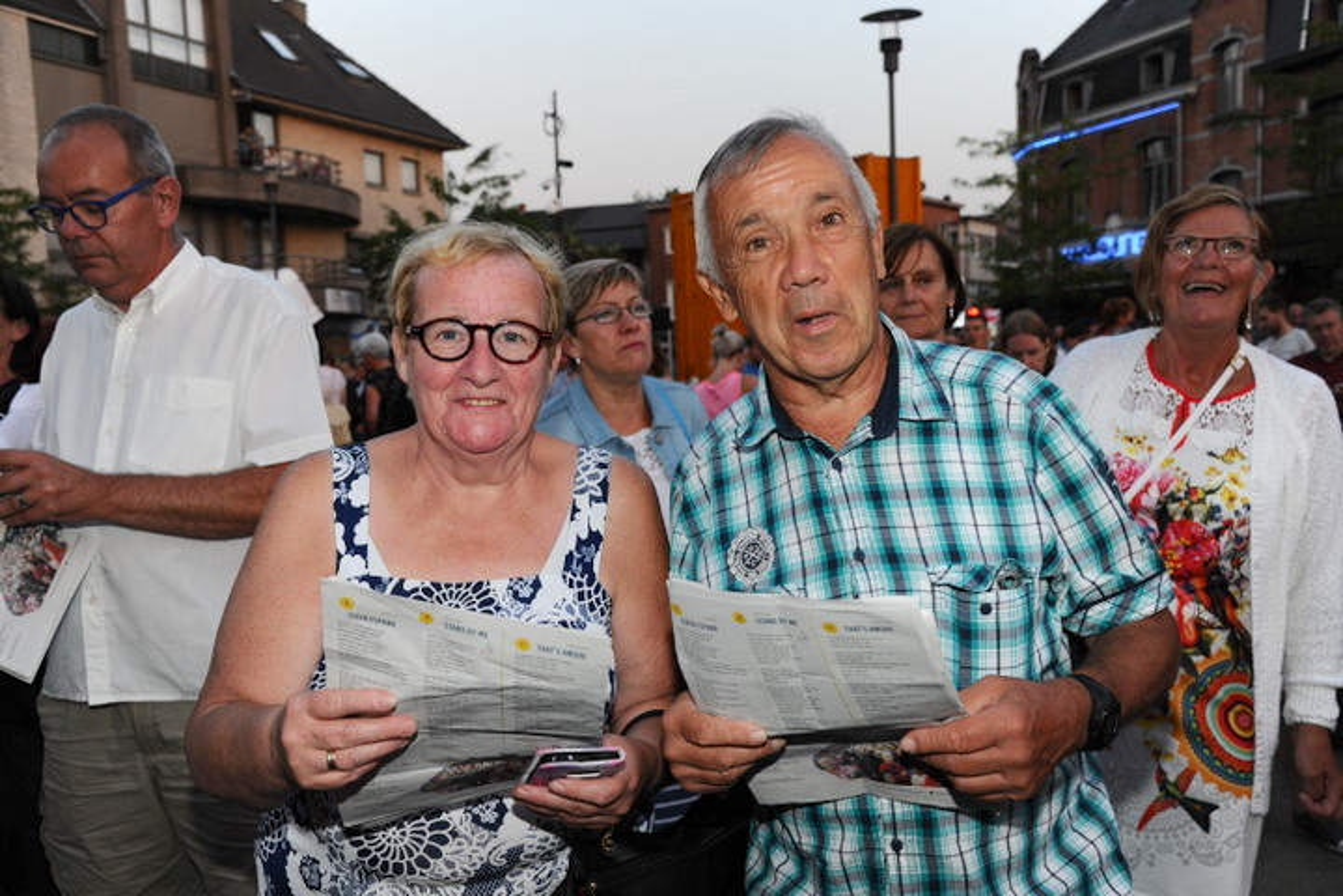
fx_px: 1306
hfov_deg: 54.4
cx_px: 672
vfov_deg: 37.9
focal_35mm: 35
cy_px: 448
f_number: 5.6
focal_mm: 35
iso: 400
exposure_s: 1/60
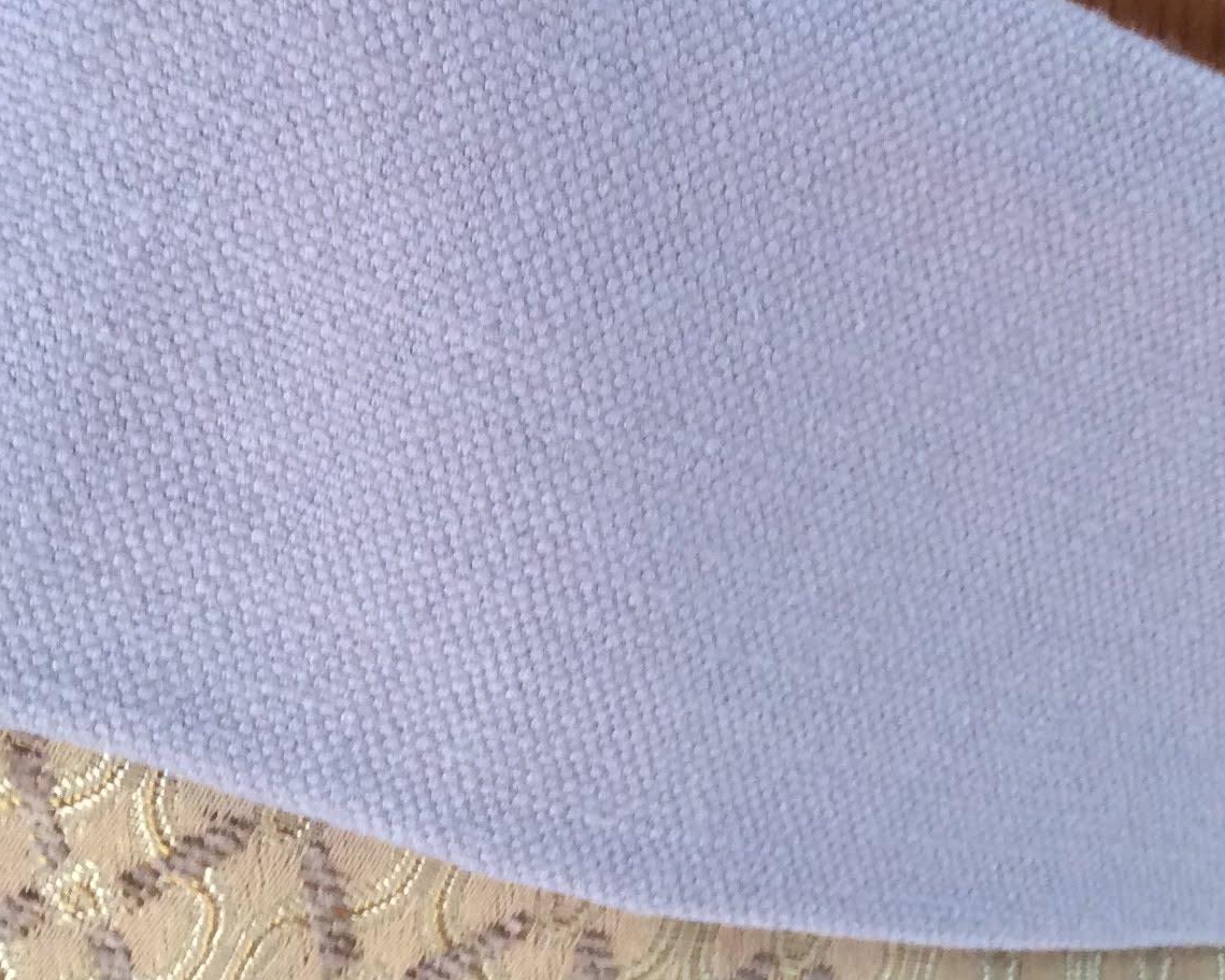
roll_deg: +0.7
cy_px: 199
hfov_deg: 26.8
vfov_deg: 21.3
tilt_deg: -33.0
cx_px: 624
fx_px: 2574
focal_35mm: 71
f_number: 2.4
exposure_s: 1/25
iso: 80
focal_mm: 3.3
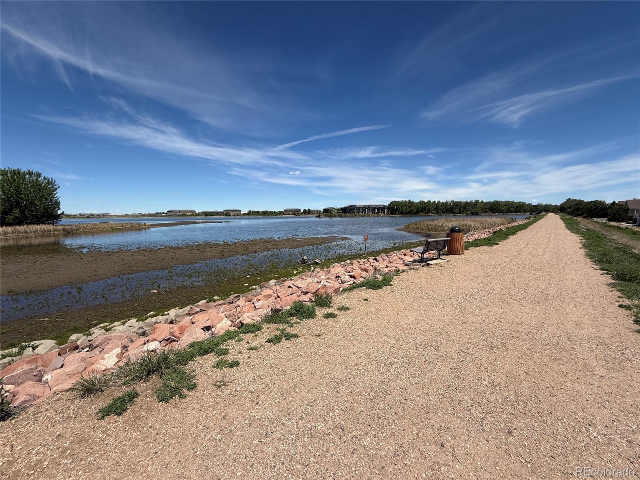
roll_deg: +0.4
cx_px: 320
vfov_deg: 85.7
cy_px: 240
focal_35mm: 14
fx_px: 259
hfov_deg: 102.1
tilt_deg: -5.4
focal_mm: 2.22
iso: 50
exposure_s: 1/3460
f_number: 2.2
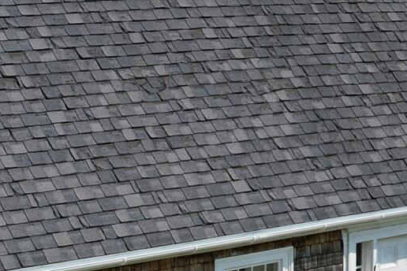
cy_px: 54
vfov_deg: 10.7
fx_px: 1447
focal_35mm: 128
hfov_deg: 15.5
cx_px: 472
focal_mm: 8.38
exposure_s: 1/2500
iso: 130
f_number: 2.8
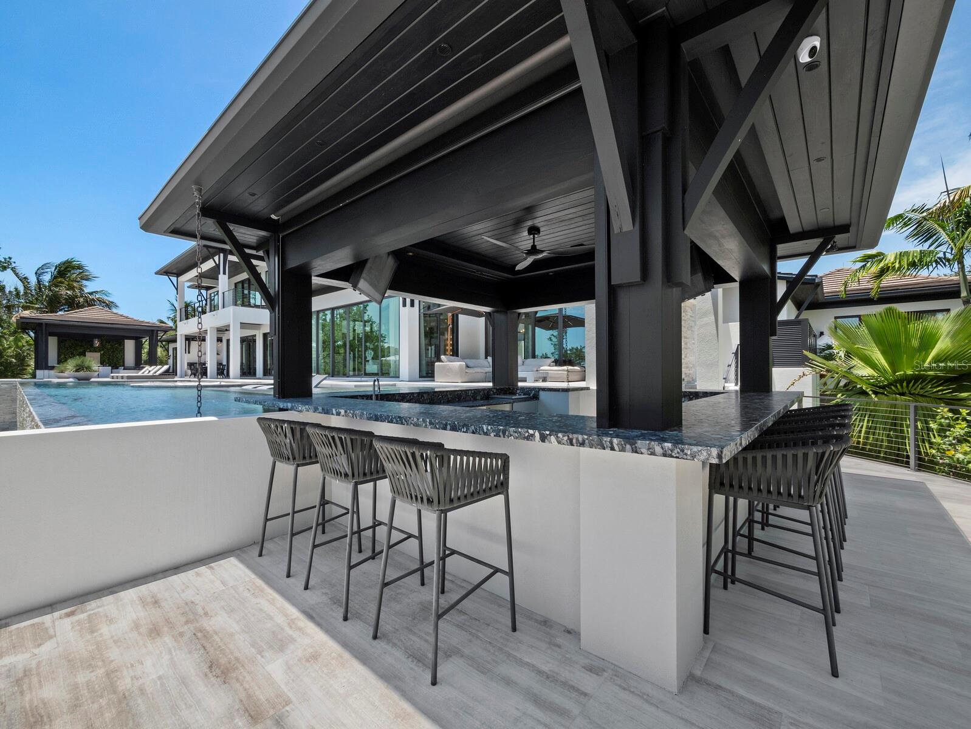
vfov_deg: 85.7
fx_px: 393
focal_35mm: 14
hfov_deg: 102.0
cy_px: 364
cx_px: 486
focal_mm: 7
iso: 320
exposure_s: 1/100
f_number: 11
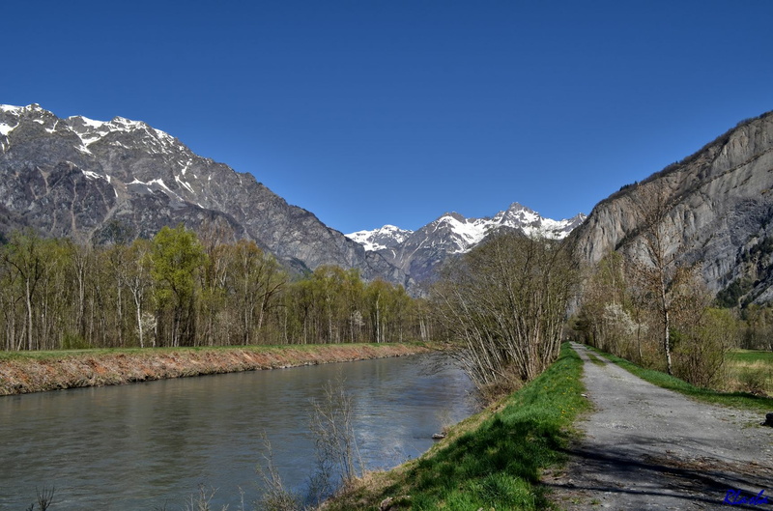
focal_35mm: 27
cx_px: 386
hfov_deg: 67.5
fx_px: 578
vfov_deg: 47.7
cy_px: 256
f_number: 9.5
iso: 100
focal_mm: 18
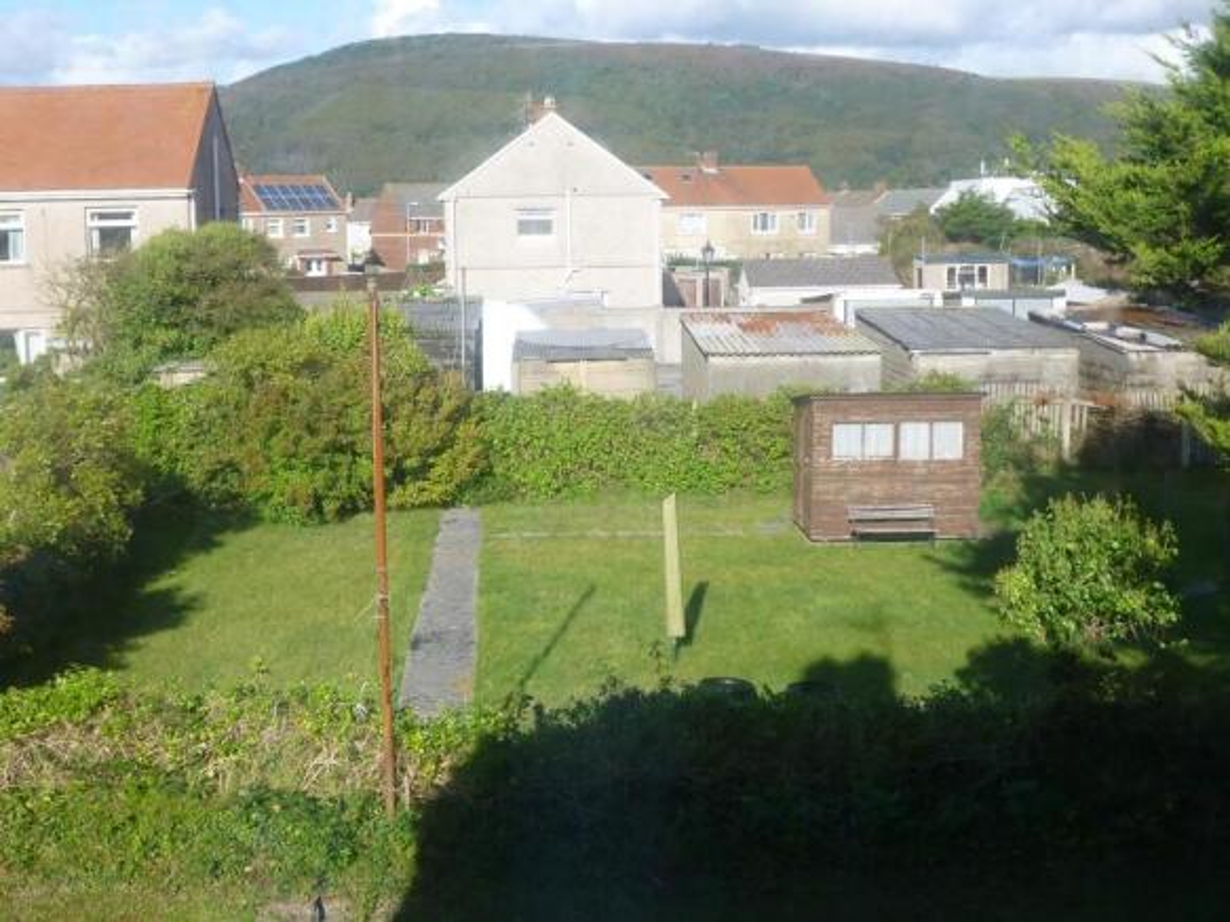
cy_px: 461
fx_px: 1705
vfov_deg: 30.3
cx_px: 615
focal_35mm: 48
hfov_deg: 39.7
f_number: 4
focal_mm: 8.6
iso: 100
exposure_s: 1/400
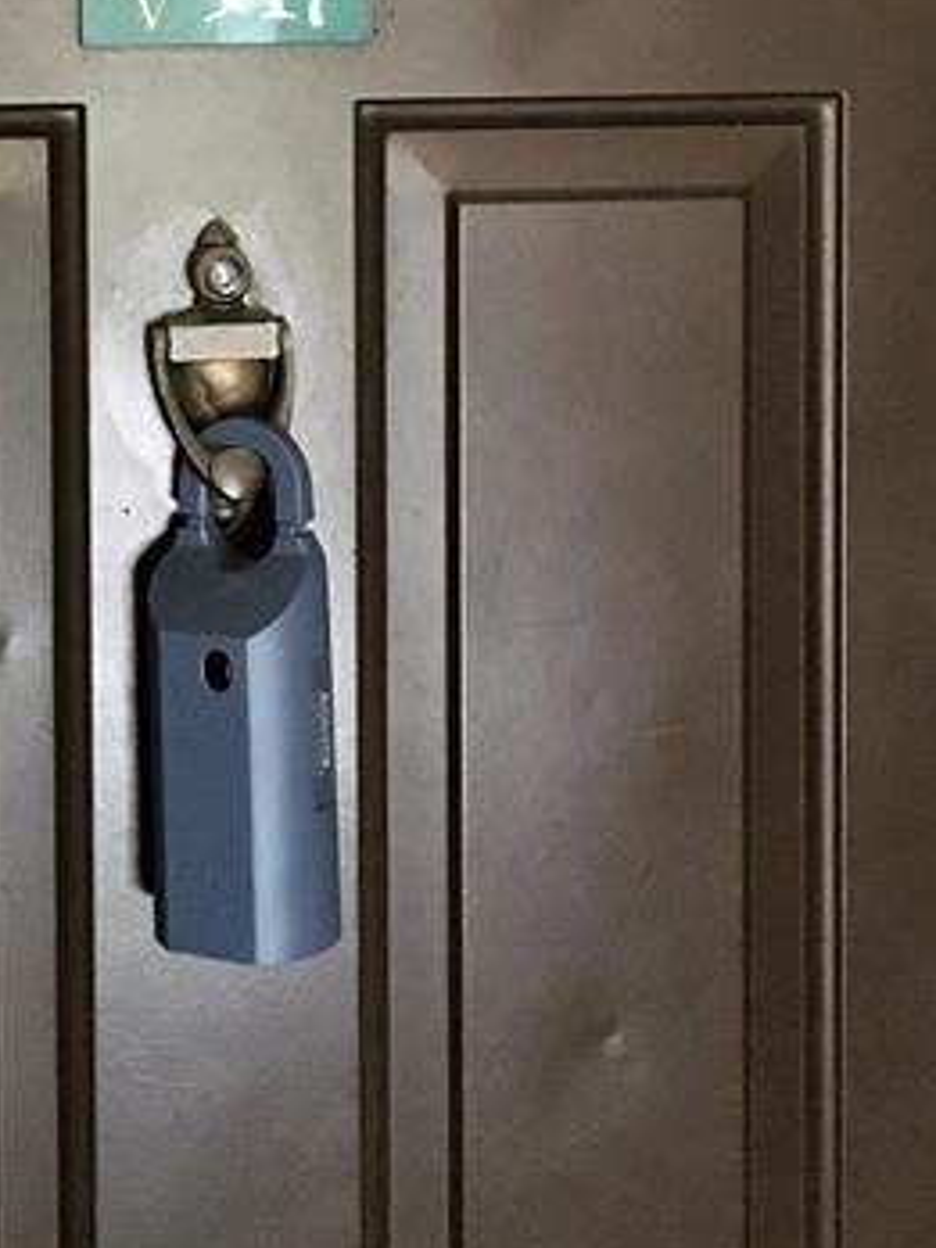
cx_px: 226
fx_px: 2307
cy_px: 143
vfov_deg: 29.1
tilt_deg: -4.1
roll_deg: -1.5
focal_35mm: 64
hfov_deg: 22.7
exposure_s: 1/15
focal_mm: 4.15
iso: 400
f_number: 2.2
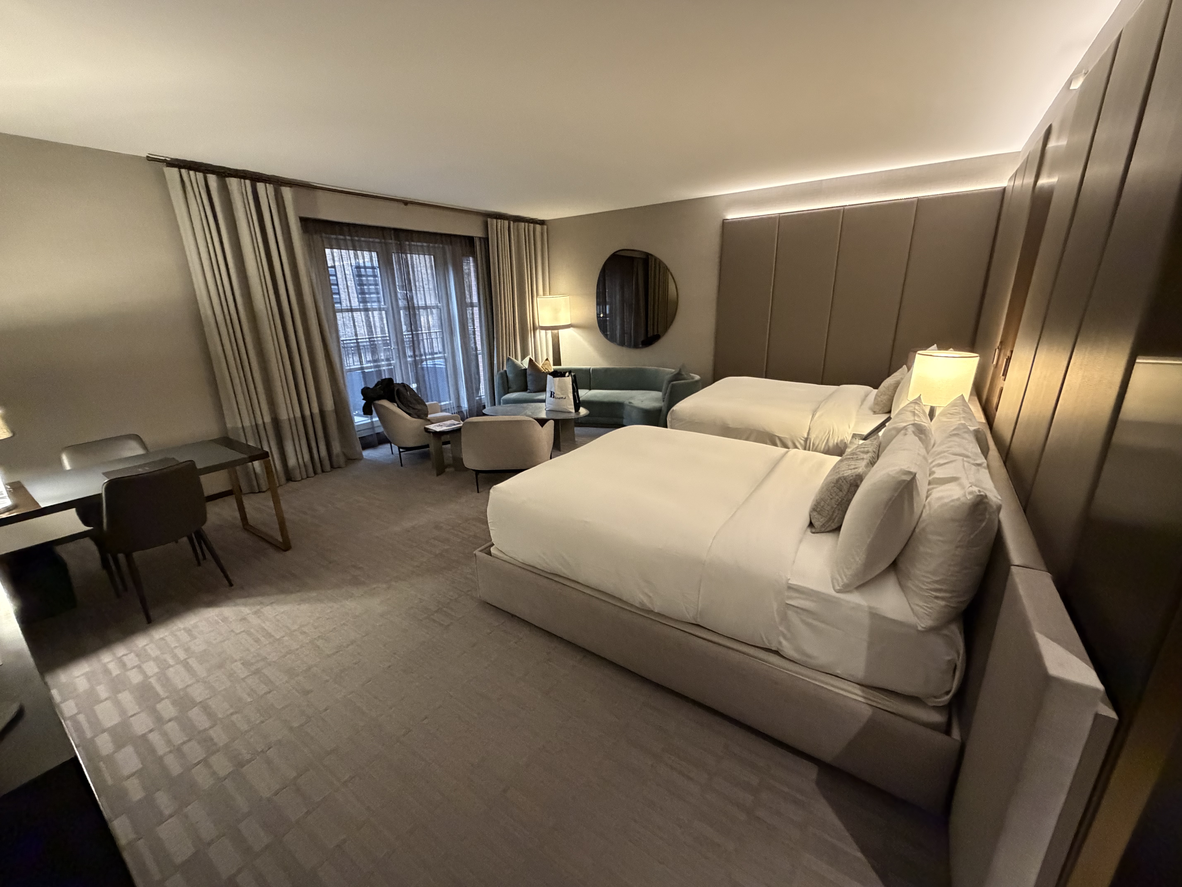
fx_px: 478
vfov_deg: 85.7
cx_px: 591
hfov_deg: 102.1
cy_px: 444
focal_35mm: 14
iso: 1000
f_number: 2.2
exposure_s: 1/60
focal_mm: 2.22
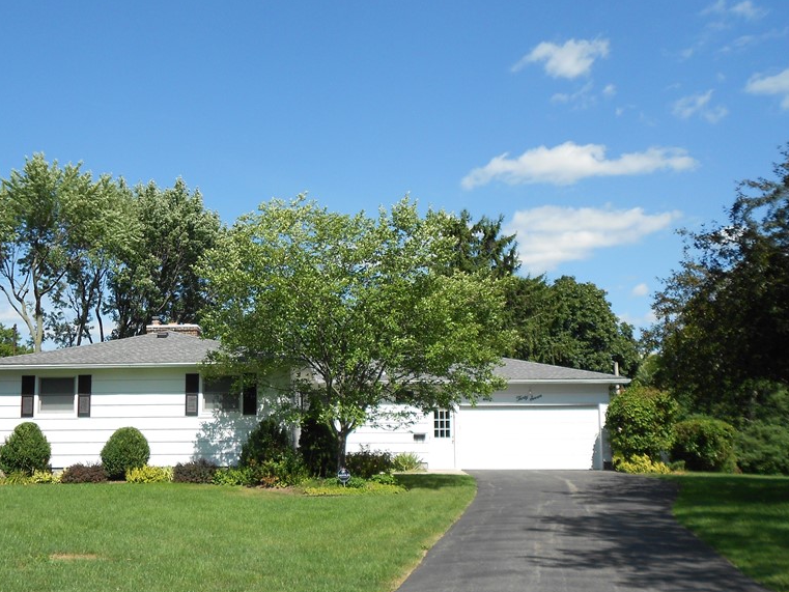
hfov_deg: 47.4
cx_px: 295
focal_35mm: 39
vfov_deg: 36.7
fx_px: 889
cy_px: 342
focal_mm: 5.1
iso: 80
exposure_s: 1/800
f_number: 3.4
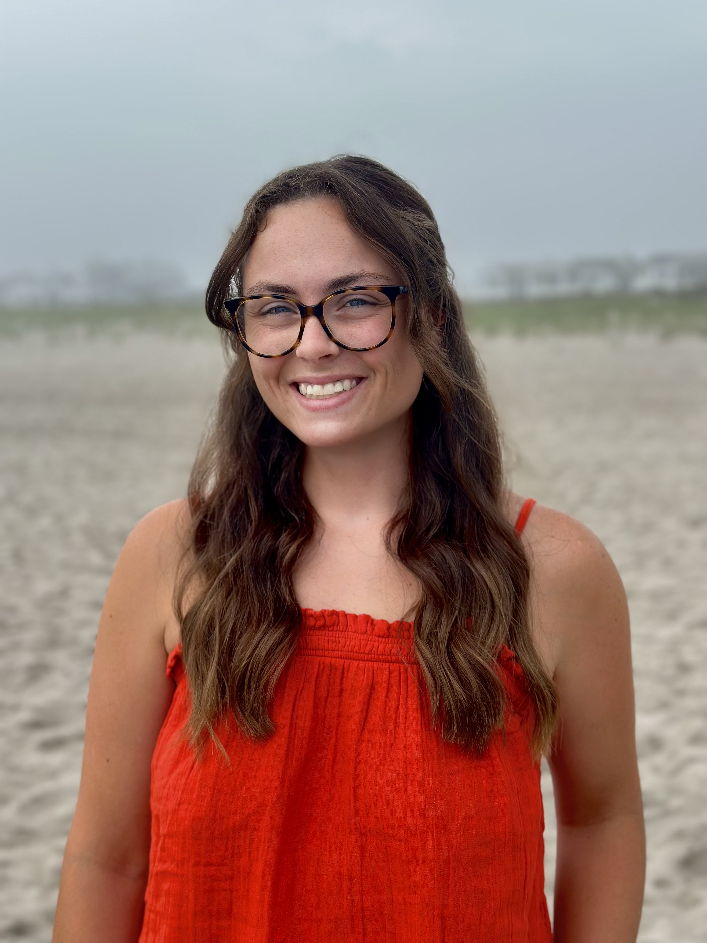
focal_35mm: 48
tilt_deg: -5.6
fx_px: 1307
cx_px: 354
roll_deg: -0.5
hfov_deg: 30.3
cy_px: 472
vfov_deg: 39.7
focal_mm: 6.86
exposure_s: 1/2358
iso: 100
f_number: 1.78
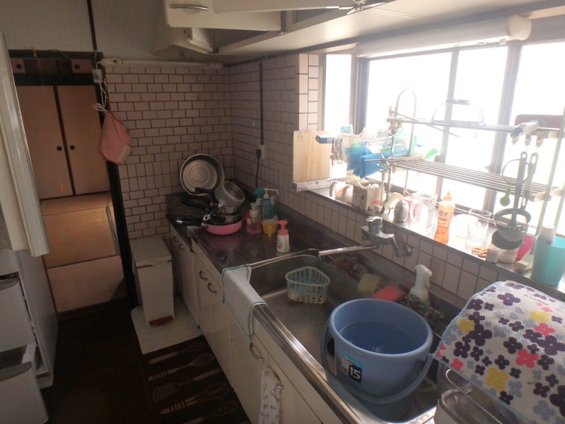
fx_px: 343
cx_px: 282
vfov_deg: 63.4
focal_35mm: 21
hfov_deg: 79.0
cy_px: 212
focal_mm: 3.7
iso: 320
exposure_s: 1/40
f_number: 3.5
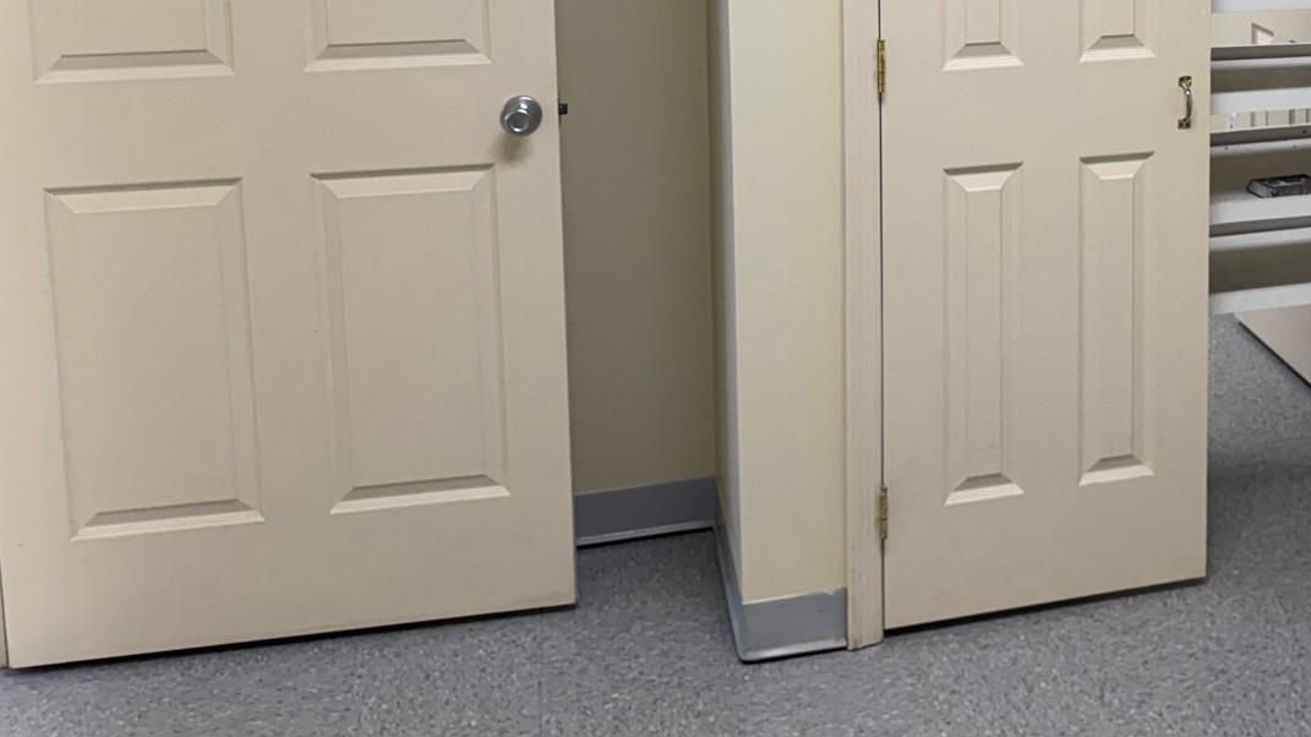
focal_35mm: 50
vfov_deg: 22.7
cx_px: 1165
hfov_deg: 38.6
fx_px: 1738
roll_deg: +0.7
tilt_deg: -7.6
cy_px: -61
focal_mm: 6.76
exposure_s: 1/120
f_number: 1.78
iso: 80
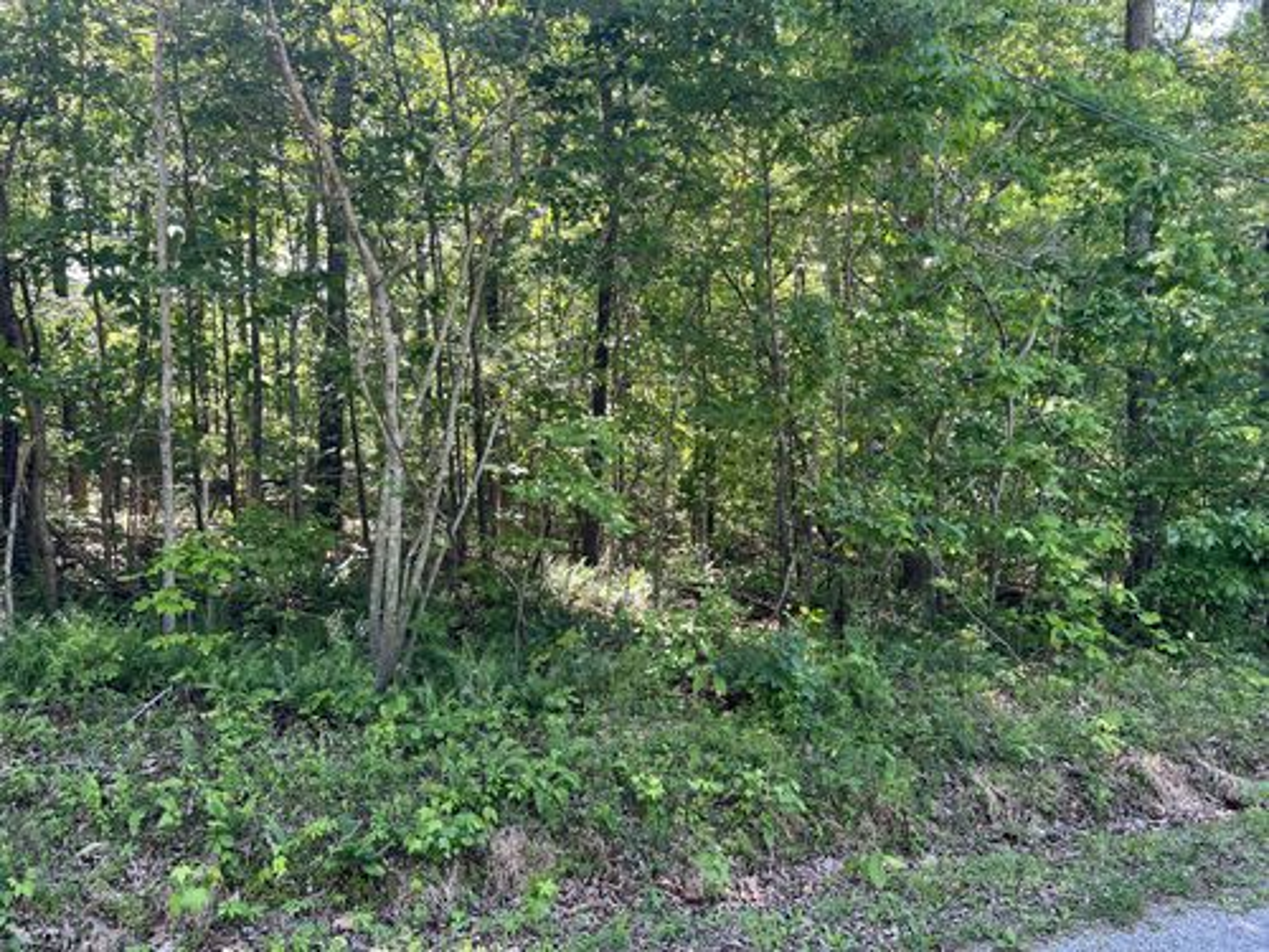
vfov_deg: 53.1
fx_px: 953
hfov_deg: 67.3
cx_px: 634
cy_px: 476
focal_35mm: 26
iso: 32
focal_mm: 5.7
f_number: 1.5
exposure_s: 1/141
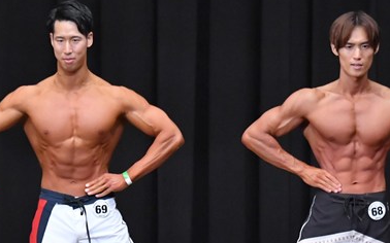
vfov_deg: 3.1
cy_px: 219
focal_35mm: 422
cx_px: 155
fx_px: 4484
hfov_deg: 5.0
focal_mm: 135
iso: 8000
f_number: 5.6
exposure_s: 1/400
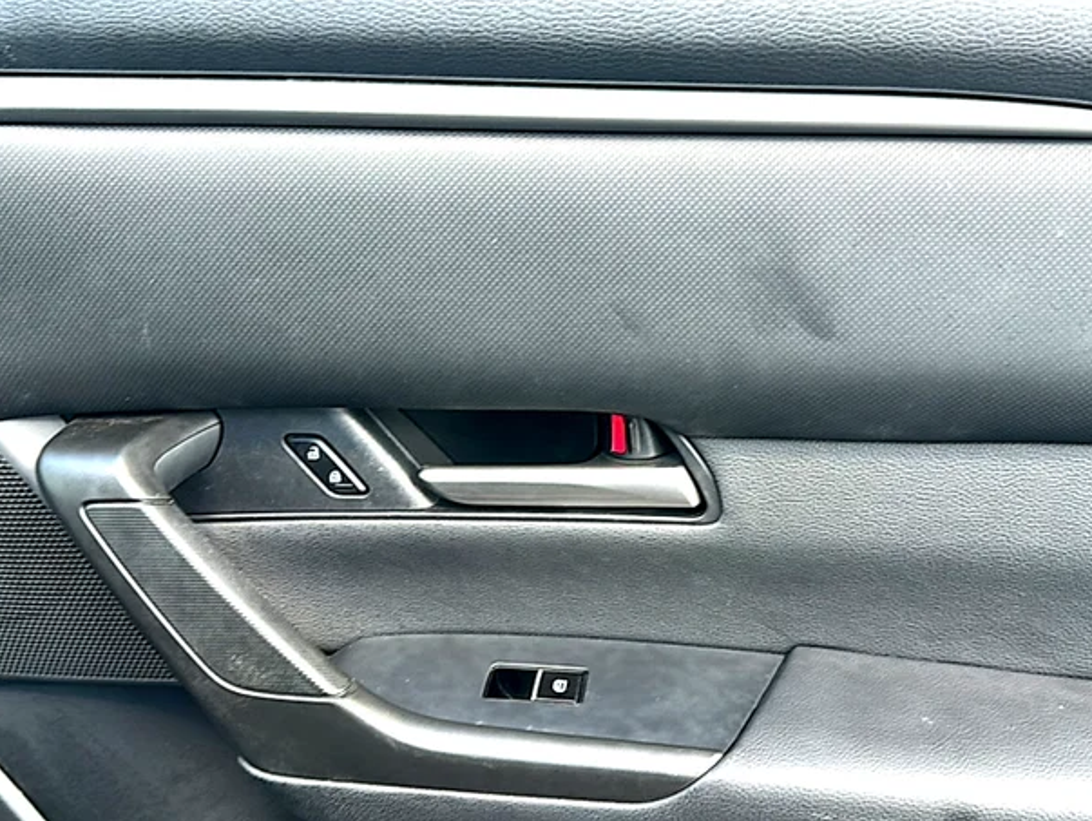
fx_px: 915
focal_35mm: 29
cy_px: 459
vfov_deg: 48.2
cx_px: 580
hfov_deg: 61.6
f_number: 1.78
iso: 50
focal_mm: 6.86
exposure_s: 1/88
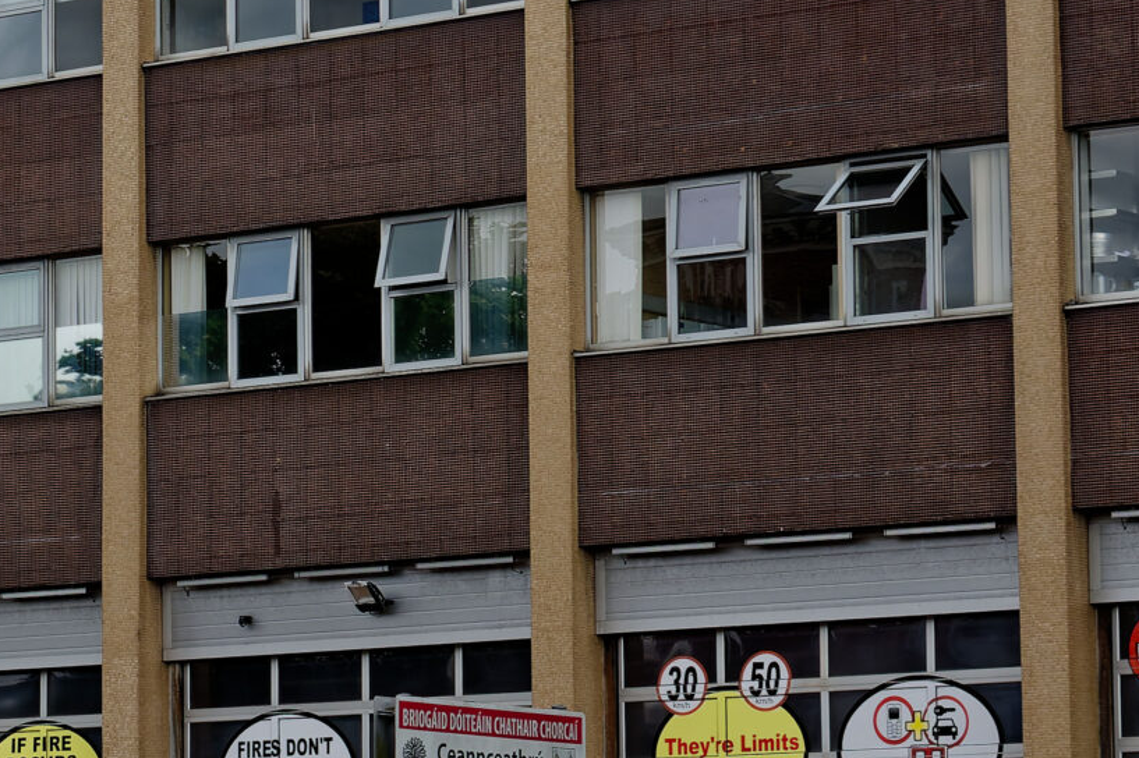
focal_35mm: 165
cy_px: 387
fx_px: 5204
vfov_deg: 8.3
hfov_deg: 12.2
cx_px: -195
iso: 400
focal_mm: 35
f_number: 8
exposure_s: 1/500
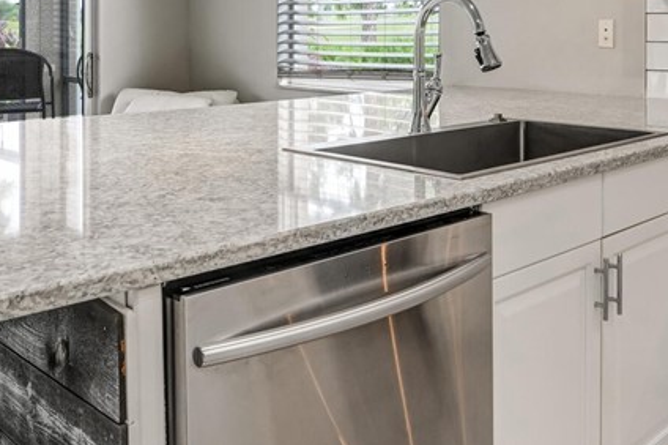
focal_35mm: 41
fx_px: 760
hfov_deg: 46.2
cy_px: 26
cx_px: 477
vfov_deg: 30.8
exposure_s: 1/30
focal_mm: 16
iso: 400
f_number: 8
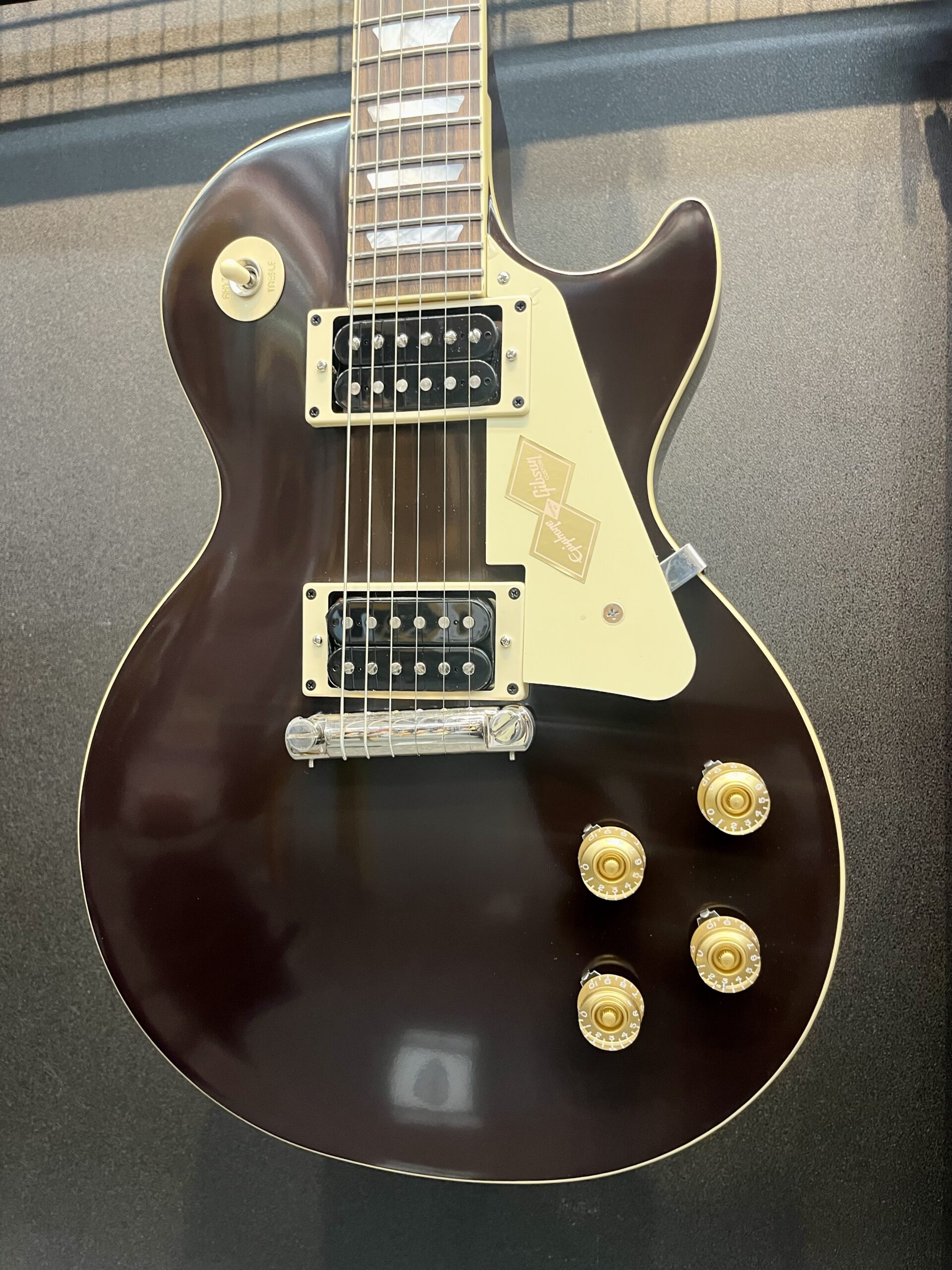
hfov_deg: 53.1
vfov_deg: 67.3
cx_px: 476
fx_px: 953
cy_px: 635
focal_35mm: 26
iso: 200
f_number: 1.6
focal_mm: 5.1
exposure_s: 1/50
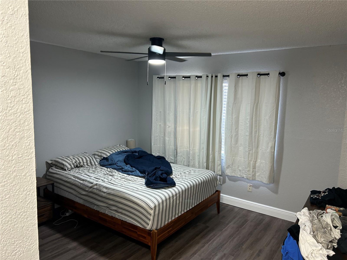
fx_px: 261
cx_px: 174
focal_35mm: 26
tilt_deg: -7.3
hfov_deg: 67.3
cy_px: 130
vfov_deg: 53.1
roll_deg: -1.5
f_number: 1.5
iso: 160
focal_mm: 5.7
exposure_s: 1/60
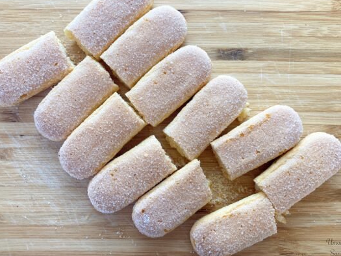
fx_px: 315
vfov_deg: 44.2
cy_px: 127
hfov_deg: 56.8
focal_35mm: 32
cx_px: 162
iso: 40
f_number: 1.8
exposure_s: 1/100
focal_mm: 3.99
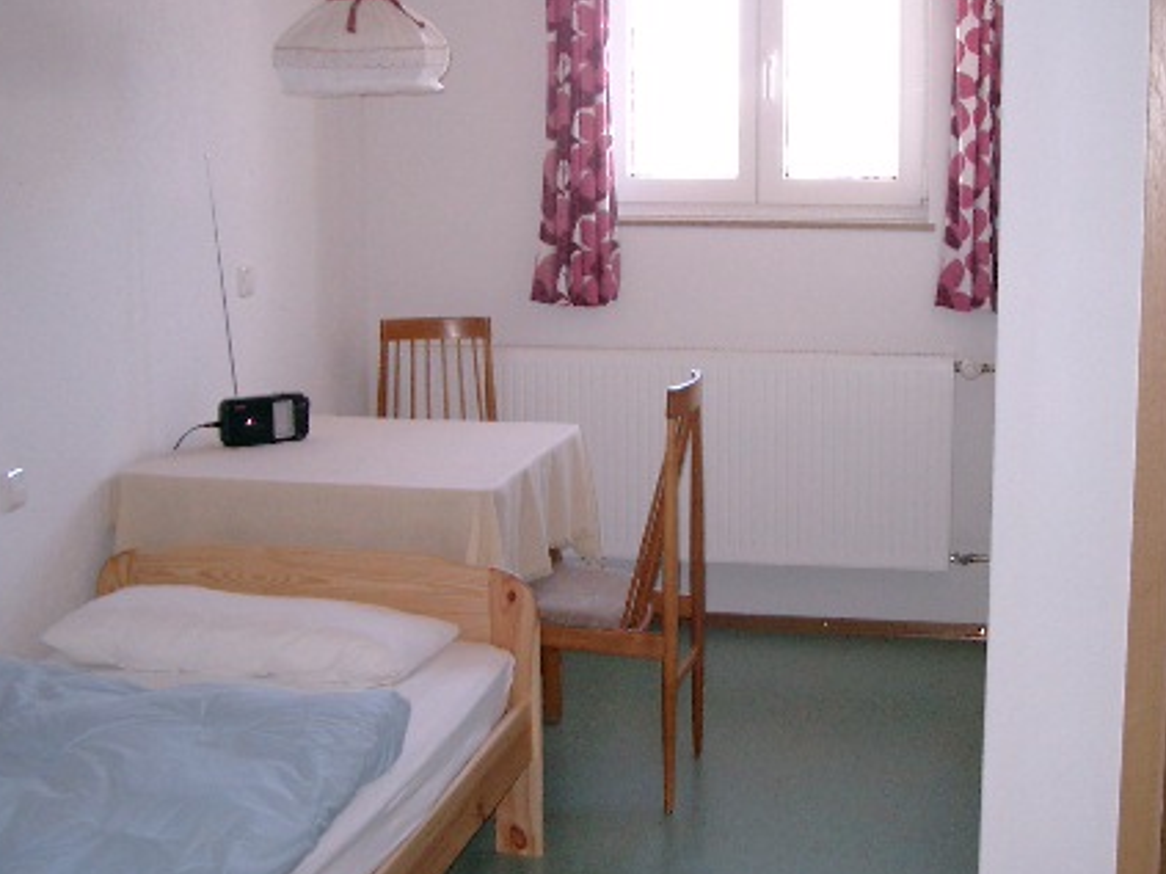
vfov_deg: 26.1
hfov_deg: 34.2
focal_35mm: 56
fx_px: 1886
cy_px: 425
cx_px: 708
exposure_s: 1/60
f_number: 2.6
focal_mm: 7.6
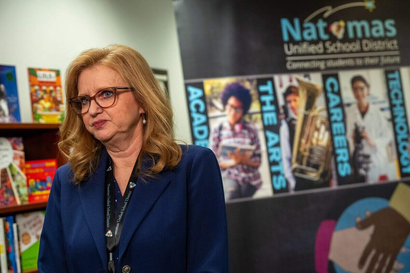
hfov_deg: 33.4
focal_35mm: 60
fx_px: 683
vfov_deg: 22.6
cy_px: 136
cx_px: 205
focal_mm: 60
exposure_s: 1/250
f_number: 4
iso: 1600
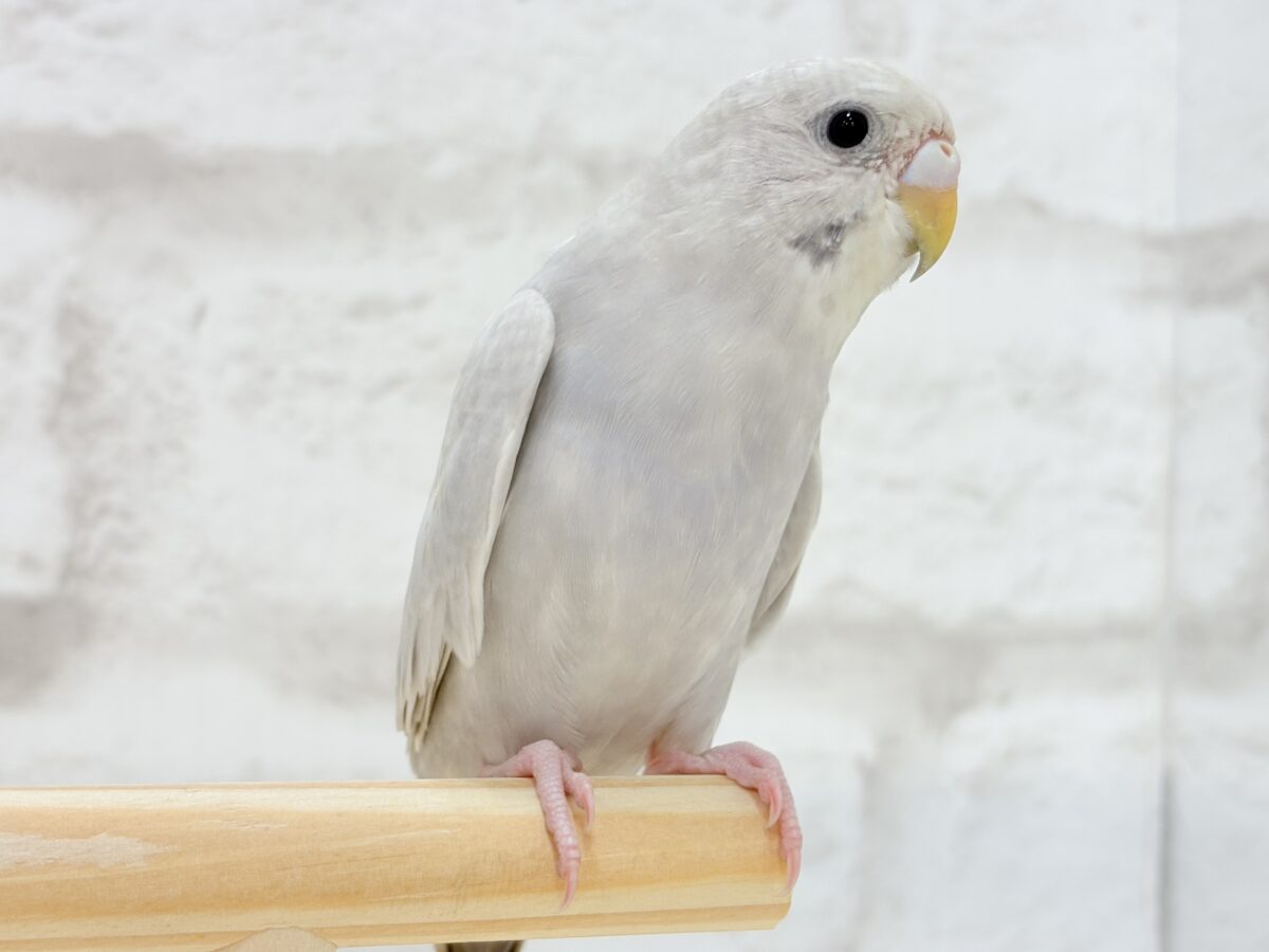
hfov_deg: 36.8
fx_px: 1906
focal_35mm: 52
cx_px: 634
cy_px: 476
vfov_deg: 28.0
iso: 32
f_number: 1.6
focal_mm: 5.96
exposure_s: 1/50
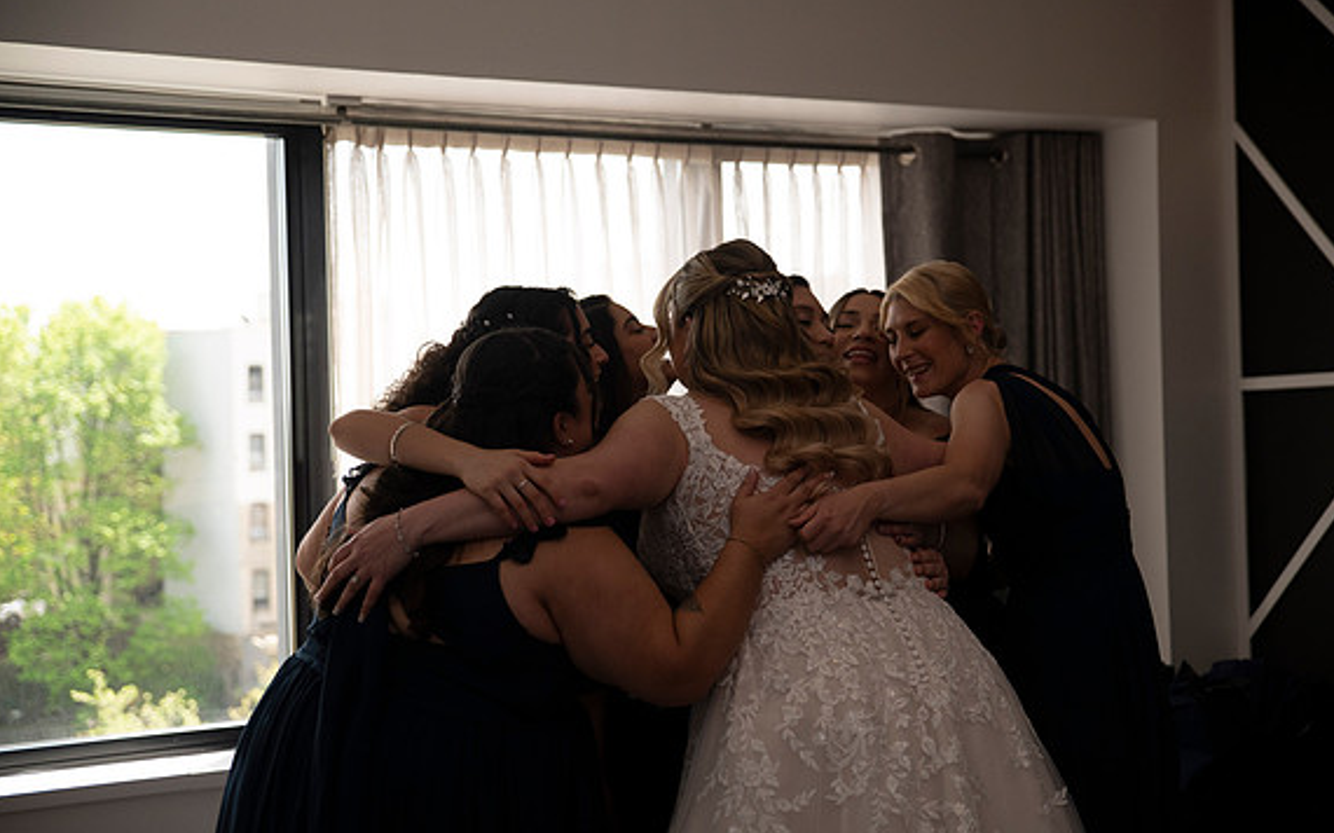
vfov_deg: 22.7
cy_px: 405
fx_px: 2072
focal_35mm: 57
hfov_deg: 35.7
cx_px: 674
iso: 1600
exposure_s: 1/1600
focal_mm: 55
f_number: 2.8
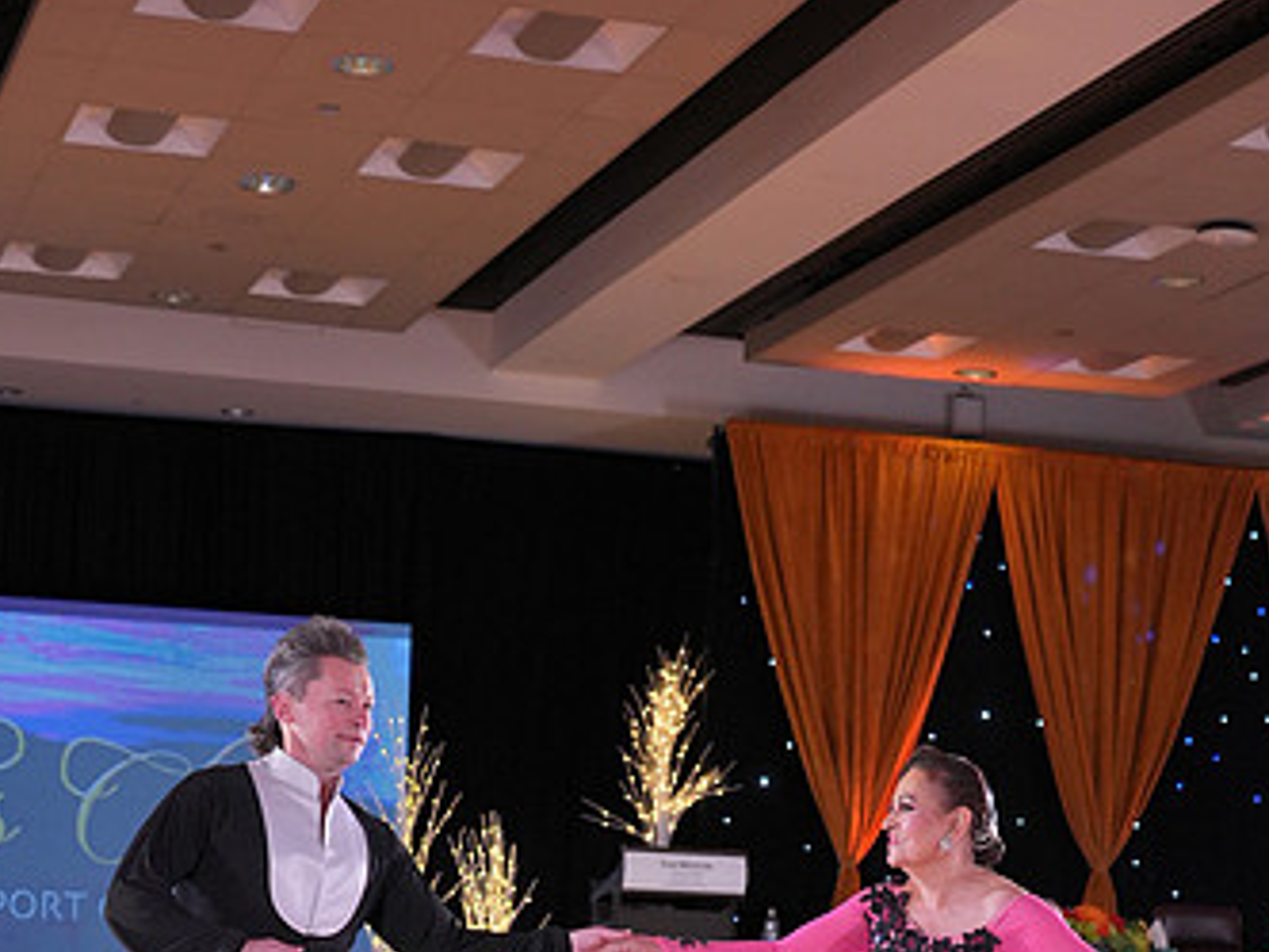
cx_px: 621
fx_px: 3079
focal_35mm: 84
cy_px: 1090
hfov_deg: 23.3
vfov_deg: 16.9
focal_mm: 50
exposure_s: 1/400
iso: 2000
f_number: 4
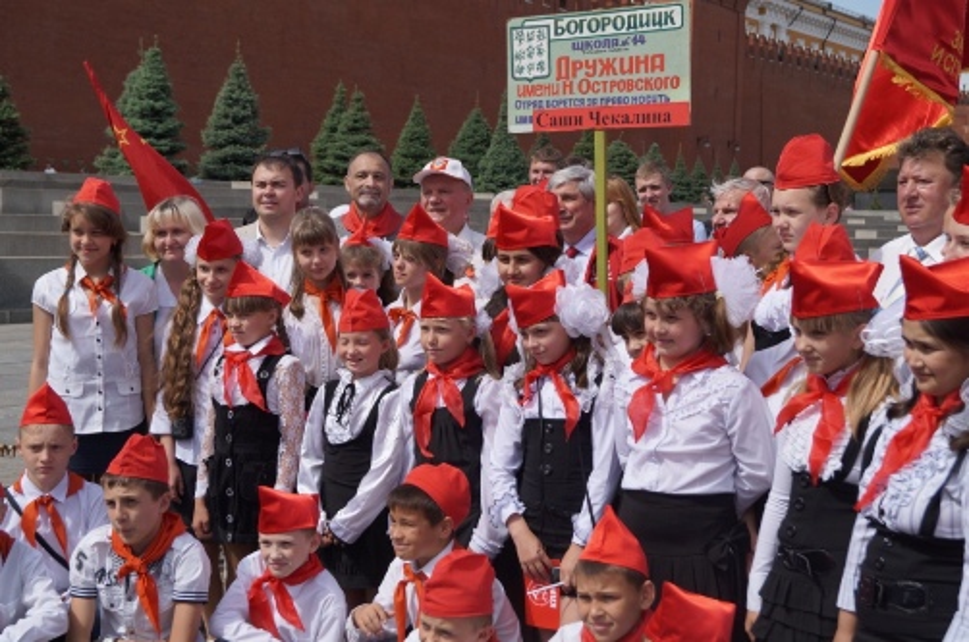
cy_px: 321
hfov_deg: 37.9
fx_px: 1411
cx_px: 484
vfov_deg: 25.7
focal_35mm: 52
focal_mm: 35
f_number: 5.6
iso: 100
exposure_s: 1/800
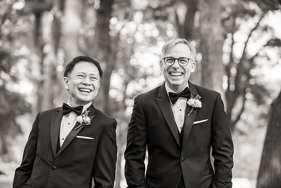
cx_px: 140
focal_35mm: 105
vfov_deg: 13.0
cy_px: 94
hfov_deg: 19.5
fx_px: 820
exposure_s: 1/320
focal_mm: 105
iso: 400
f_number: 3.5
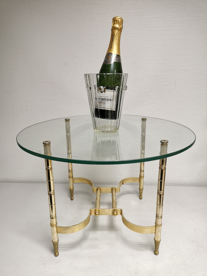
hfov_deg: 51.4
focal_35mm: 27
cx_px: 104
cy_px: 138
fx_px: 215
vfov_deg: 65.3
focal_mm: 5.58
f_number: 1.8
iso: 320
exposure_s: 1/100
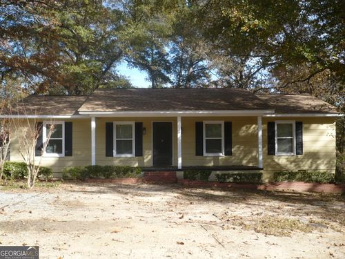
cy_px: 130
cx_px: 172
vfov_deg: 40.7
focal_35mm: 35
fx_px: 349
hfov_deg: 52.6
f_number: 2.8
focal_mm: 5.8
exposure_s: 1/500
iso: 100
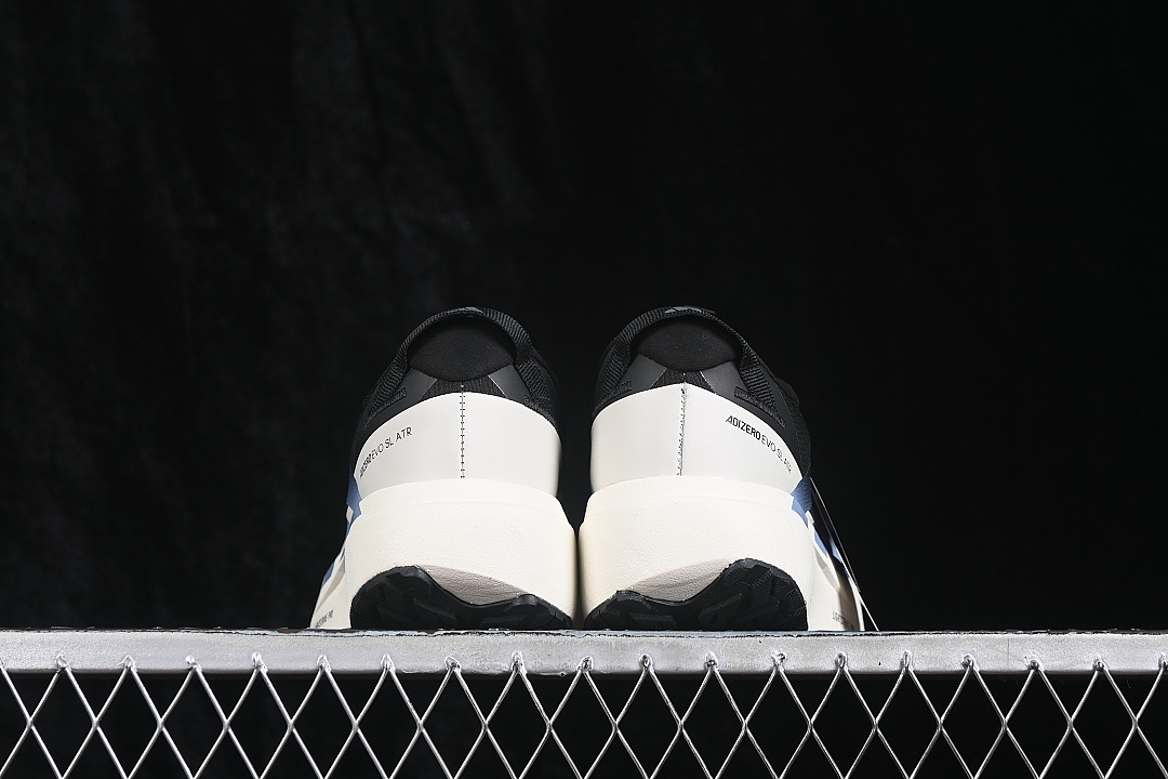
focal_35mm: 75
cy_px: 390
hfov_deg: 27.0
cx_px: 584
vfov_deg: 18.2
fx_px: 2433
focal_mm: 50
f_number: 6.3
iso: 160
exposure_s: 1/60
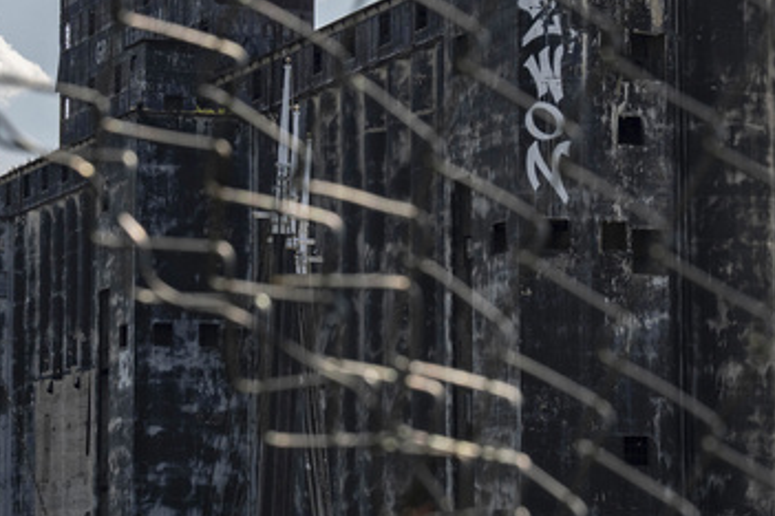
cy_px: 196
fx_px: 3014
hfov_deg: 14.6
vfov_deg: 9.8
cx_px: 446
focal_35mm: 140
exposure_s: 1/1000
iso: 100
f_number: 7.1
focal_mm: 48
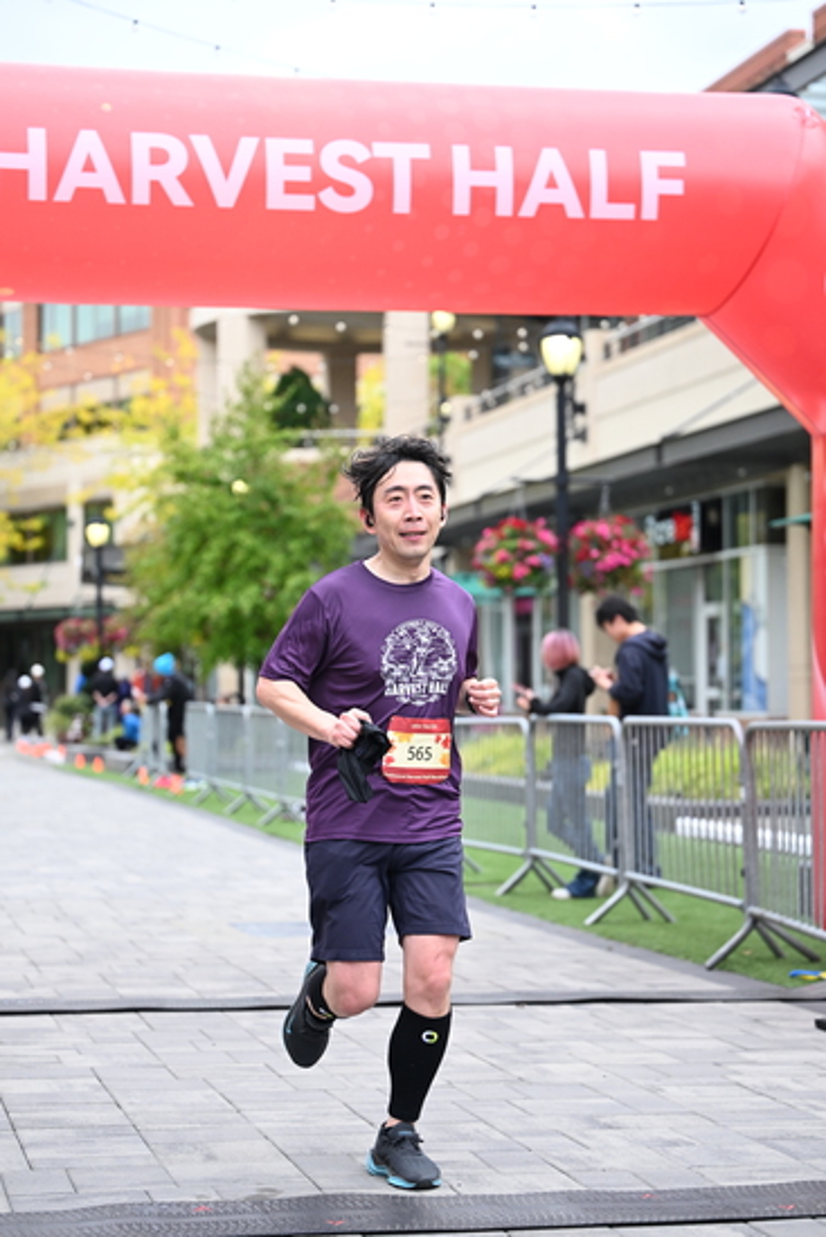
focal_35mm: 77
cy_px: 618
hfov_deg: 17.7
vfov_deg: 26.3
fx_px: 2648
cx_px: 413
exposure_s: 1/1600
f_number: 2.8
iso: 640
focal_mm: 77
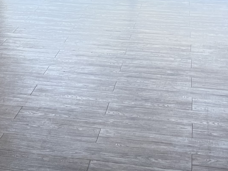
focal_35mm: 98
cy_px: -116
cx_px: 24
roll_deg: +0.9
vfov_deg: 13.8
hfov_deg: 19.7
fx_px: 645
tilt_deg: -0.9
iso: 125
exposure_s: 1/99
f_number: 1.6
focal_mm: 4.2
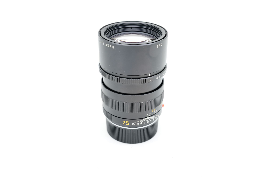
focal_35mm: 43
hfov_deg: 45.4
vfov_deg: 31.2
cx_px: 134
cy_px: 89
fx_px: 319
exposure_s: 1/60
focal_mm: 43
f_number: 8
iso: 800
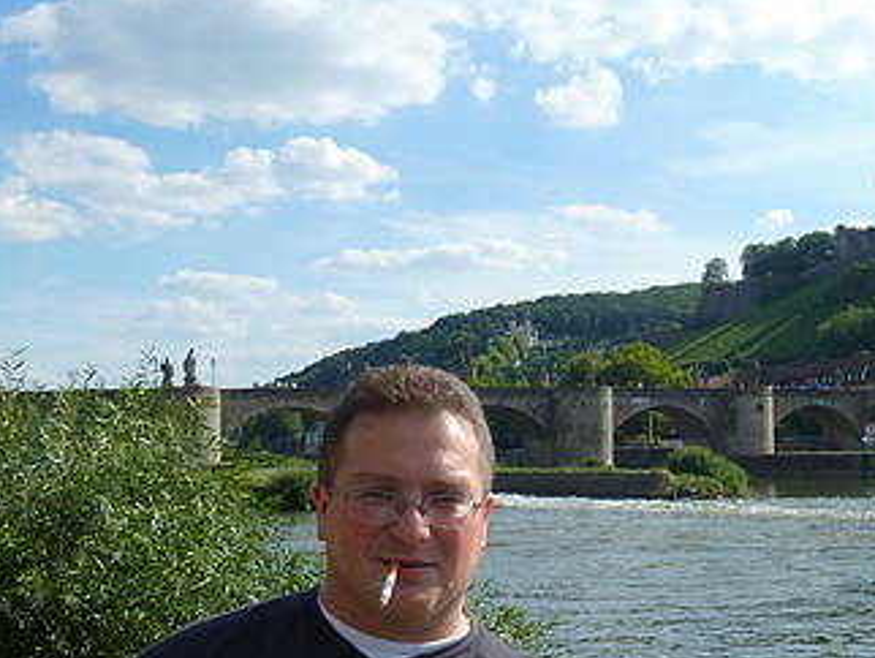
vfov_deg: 27.0
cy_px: 387
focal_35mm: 54
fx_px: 1366
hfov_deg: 34.8
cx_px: 647
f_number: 4.5
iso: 80
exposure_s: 1/500
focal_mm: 5
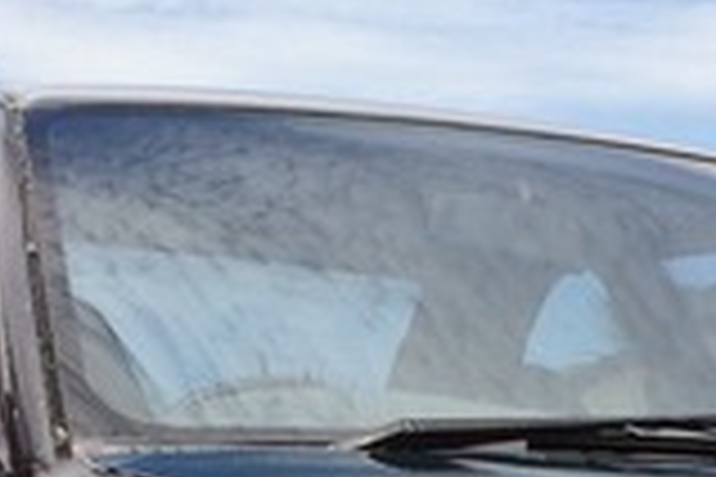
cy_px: 932
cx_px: 797
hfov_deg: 13.2
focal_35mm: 152
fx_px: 3023
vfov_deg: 8.6
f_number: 2.2
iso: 32
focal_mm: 4.15
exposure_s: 1/2740
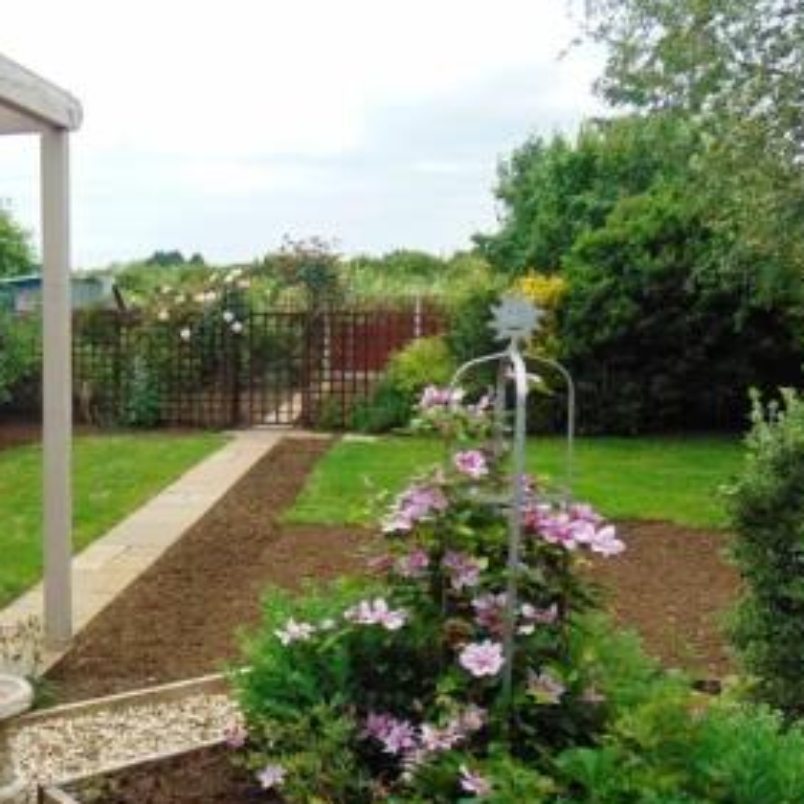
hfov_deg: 35.7
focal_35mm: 46
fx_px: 1209
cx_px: 168
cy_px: 504
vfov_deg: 36.6
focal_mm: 4.5
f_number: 3
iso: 80
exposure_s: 1/500
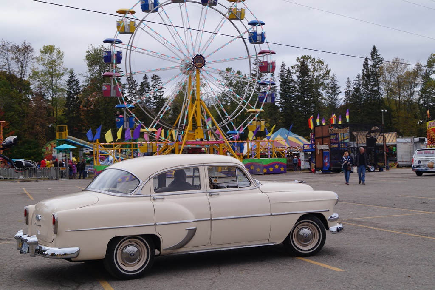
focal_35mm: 45
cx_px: 218
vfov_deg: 29.8
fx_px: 544
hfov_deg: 43.6
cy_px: 145
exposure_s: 1/125
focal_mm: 30
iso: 100
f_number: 9
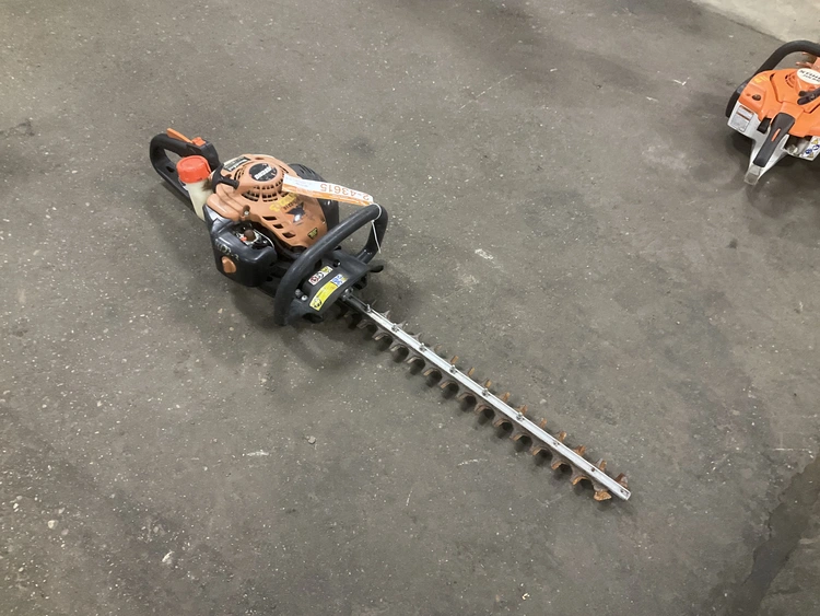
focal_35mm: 29
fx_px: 687
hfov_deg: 61.6
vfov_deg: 48.3
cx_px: 410
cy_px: 308
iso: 320
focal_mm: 3
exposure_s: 1/40
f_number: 1.8
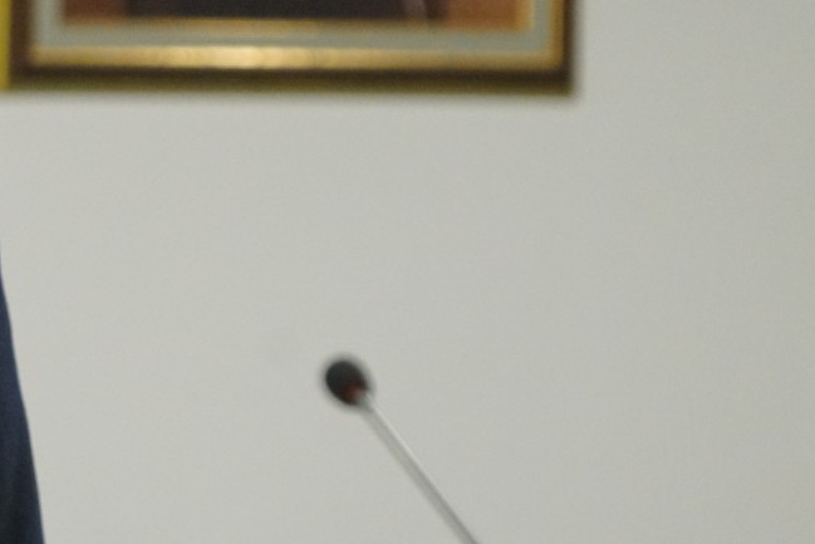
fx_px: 12272
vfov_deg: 2.5
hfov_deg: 3.8
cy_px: 222
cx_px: -12
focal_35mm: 542
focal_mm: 163
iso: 6400
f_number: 6.3
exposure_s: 1/200
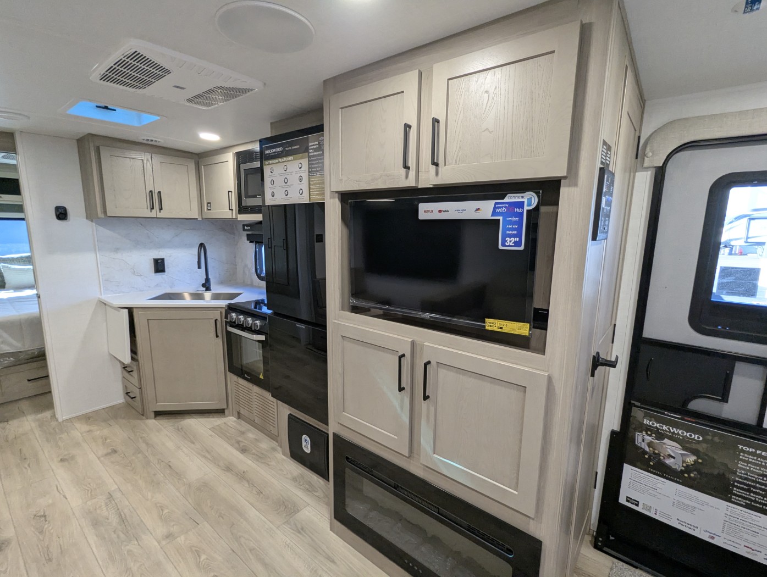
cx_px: 384
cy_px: 288
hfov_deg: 94.4
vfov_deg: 78.2
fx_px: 355
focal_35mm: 16
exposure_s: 1/80.3
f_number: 2.2
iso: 198
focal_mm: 2.35
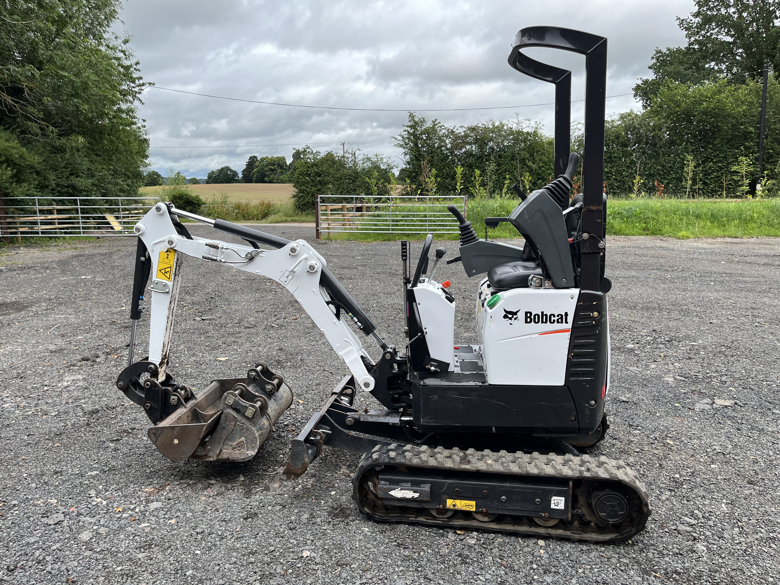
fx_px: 586
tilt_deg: -10.1
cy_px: 292
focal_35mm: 26
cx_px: 390
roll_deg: +1.0
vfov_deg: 53.1
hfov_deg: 67.3
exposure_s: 1/1992
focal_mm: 5.1
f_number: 1.6
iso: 50
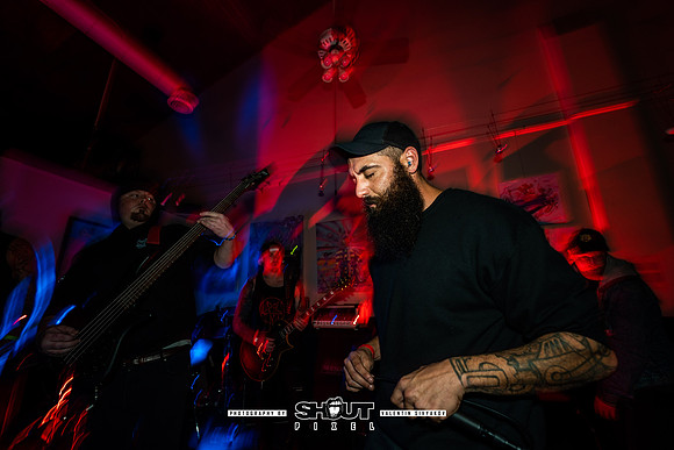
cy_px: 225
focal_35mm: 14
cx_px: 337
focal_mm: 14
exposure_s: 1/10
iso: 160
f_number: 2.8
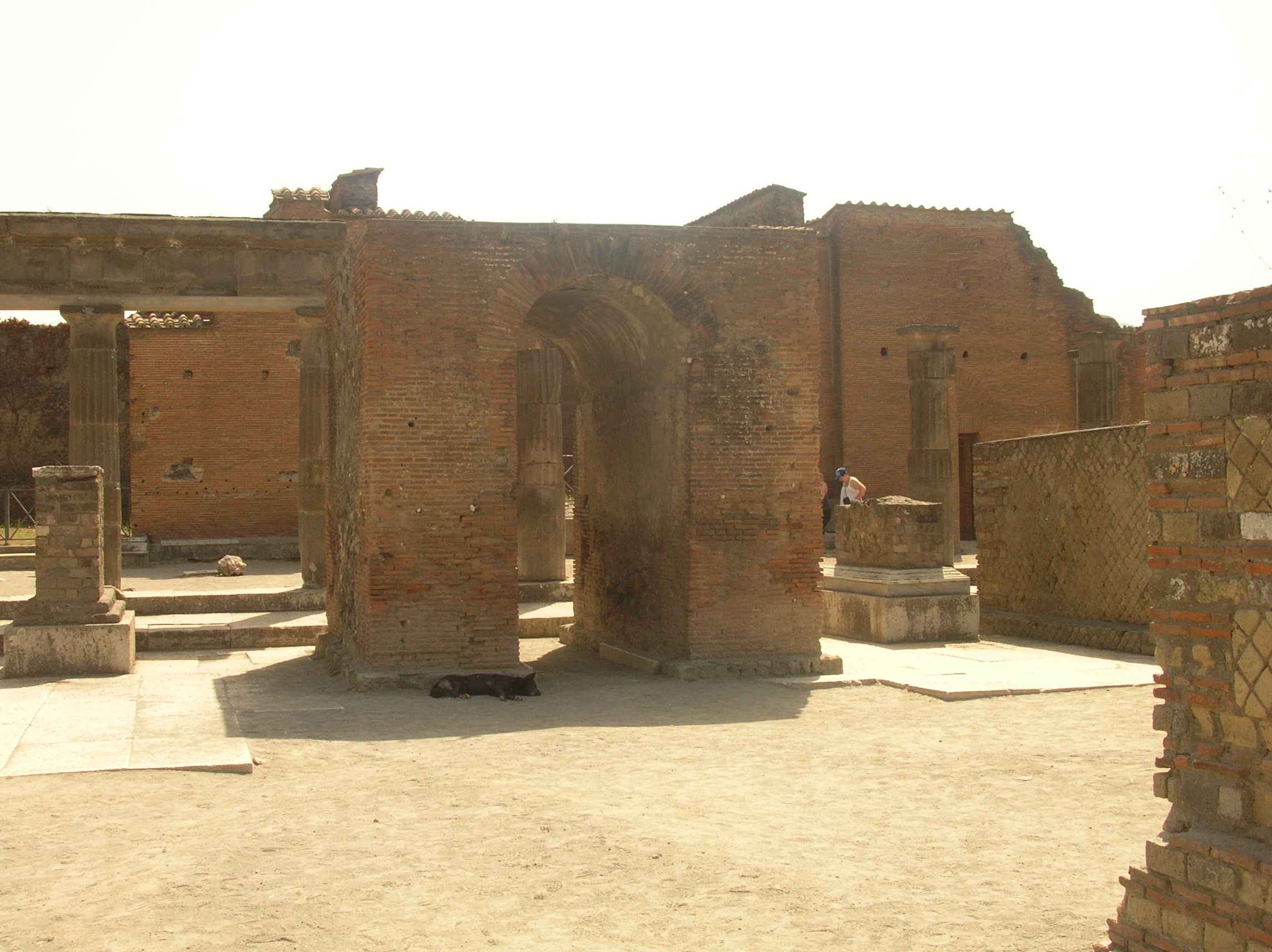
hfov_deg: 44.8
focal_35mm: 42
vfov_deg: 34.3
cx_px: 636
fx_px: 1542
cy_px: 476
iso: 50
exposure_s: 1/175
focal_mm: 7.1
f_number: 6.1
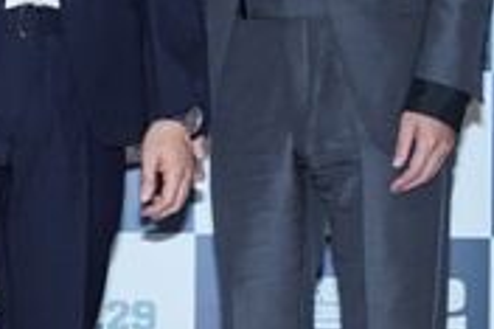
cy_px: -184
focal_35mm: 319
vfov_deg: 4.3
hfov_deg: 6.4
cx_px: 14
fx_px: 4373
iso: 160
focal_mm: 102
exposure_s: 1/160
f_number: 5.6
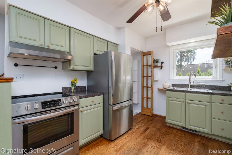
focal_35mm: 17
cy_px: 78
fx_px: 110
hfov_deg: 93.3
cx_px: 116
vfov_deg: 70.4
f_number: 6.4
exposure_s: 1/250
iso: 800
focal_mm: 11
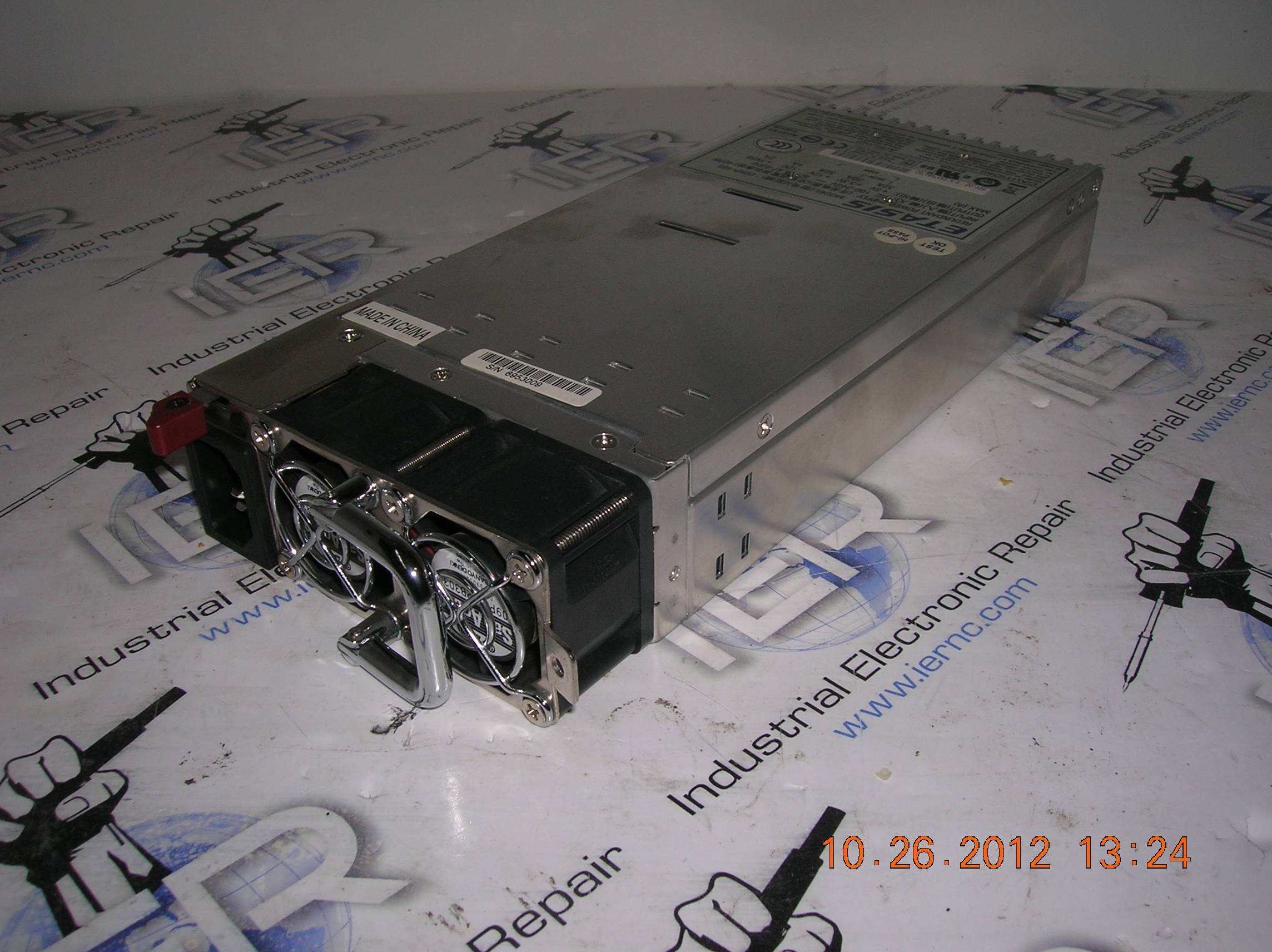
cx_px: 636
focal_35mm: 34
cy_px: 476
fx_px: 1248
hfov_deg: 54.0
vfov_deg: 41.7
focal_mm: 5.7
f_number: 4.9
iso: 50
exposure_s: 1/60.1
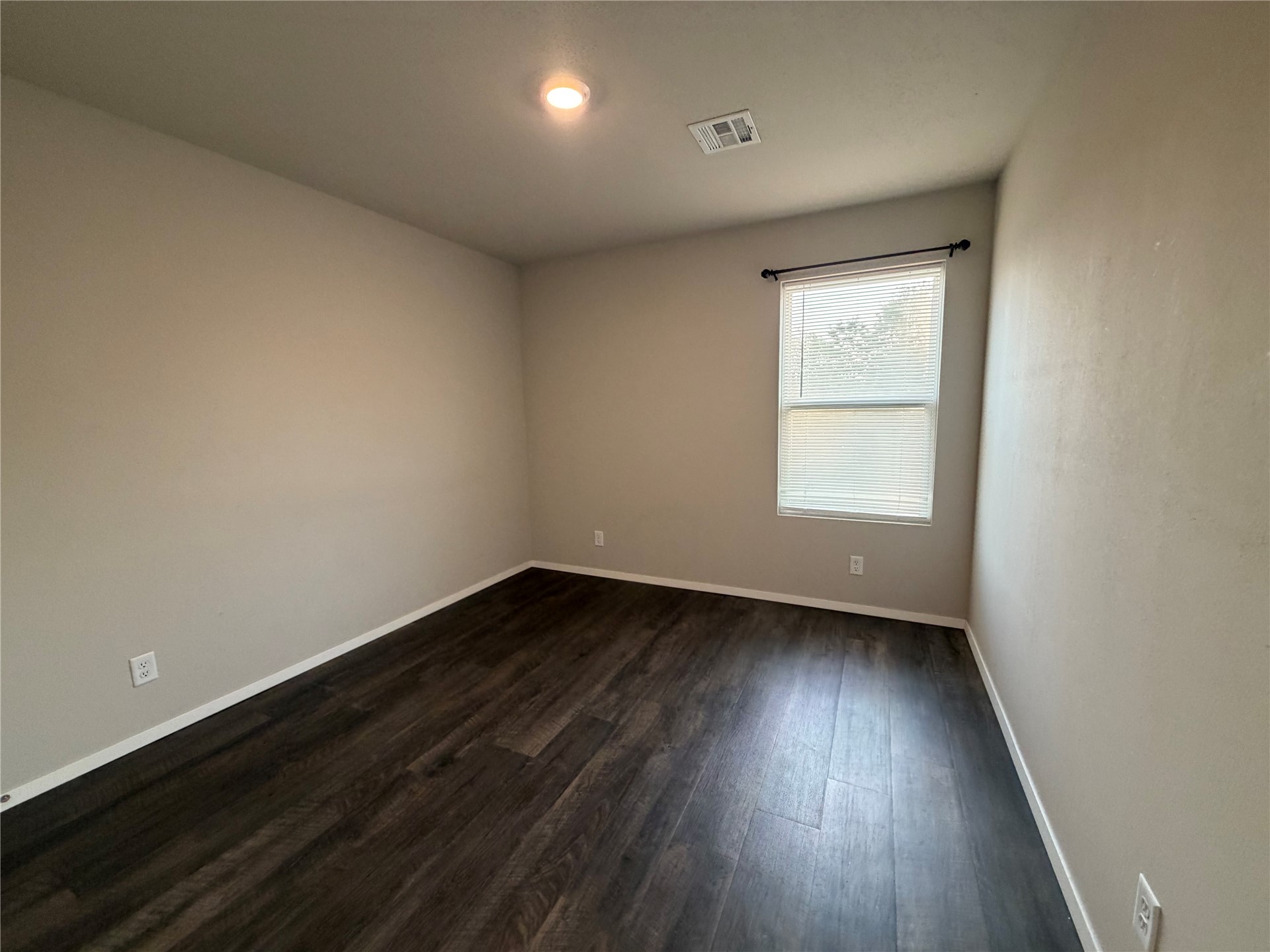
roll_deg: +1.3
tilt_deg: -7.3
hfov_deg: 102.1
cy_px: 476
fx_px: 514
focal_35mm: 14
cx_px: 635
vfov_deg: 85.7
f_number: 2.2
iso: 250
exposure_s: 1/60
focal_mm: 2.22
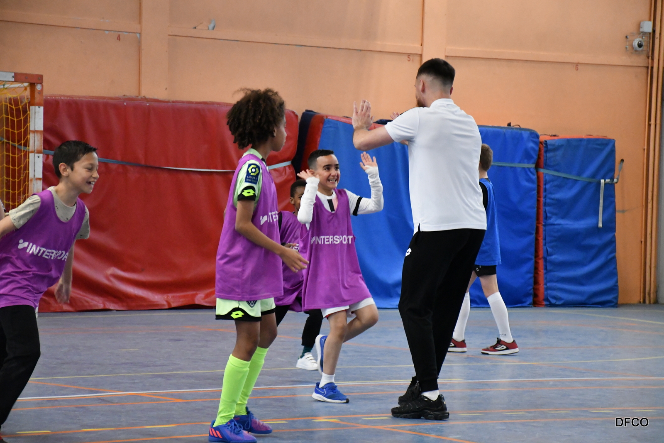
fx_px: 2342
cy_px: 222
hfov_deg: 16.1
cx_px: 332
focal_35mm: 127
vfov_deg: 10.8
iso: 6400
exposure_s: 1/500
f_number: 5.3
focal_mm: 85
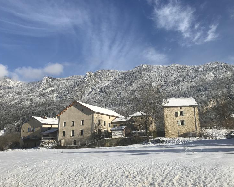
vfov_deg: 48.5
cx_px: 120
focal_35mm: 30
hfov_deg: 58.8
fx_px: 208
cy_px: 94
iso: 20
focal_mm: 3.99
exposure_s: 1/4566
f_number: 1.8
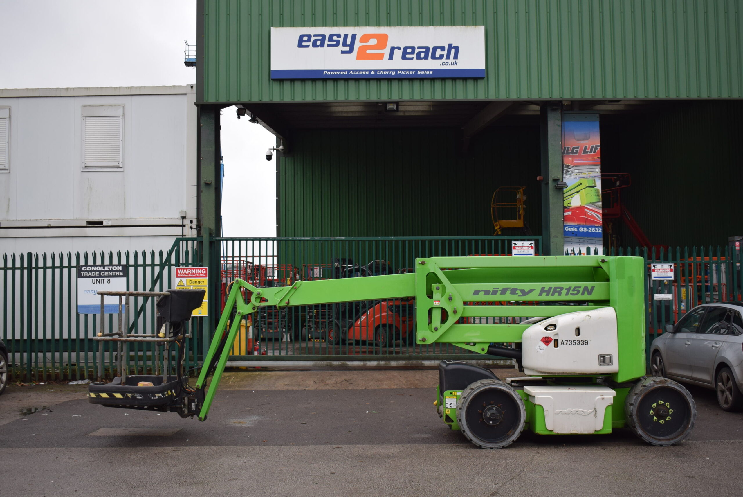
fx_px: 836
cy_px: 248
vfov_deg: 33.1
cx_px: 372
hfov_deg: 47.9
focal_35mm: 40
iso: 400
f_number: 4.5
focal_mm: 27
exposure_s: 1/80
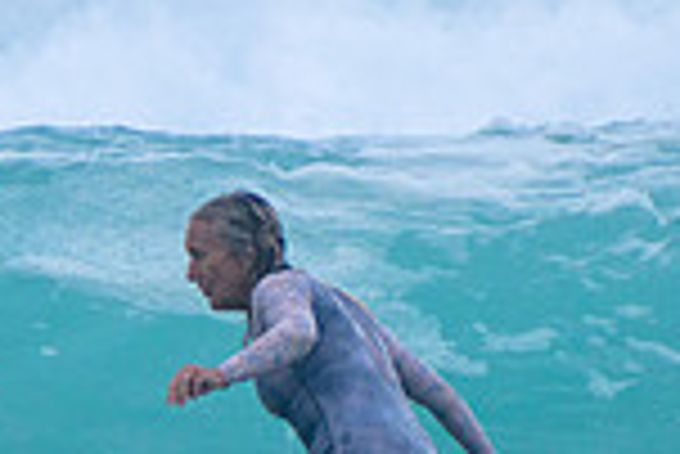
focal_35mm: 2109
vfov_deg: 0.7
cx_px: 31
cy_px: 422
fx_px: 39874
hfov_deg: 1.0
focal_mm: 400
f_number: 5.6
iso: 450
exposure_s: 1/2000
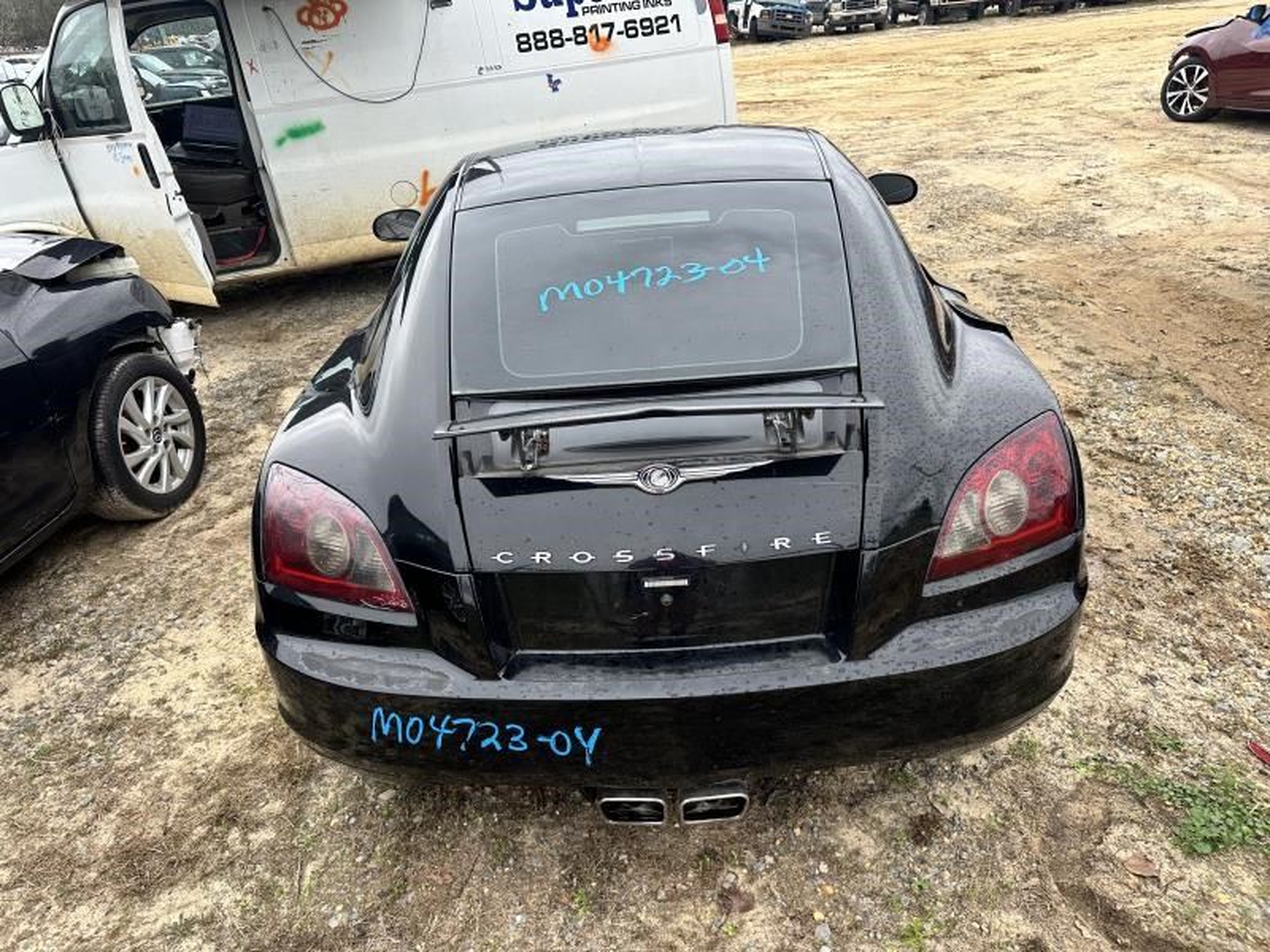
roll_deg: +5.8
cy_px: 476
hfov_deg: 71.6
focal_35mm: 24
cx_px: 635
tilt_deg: -27.8
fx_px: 881
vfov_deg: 56.8
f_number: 1.78
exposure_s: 1/469
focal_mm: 6.86
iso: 80
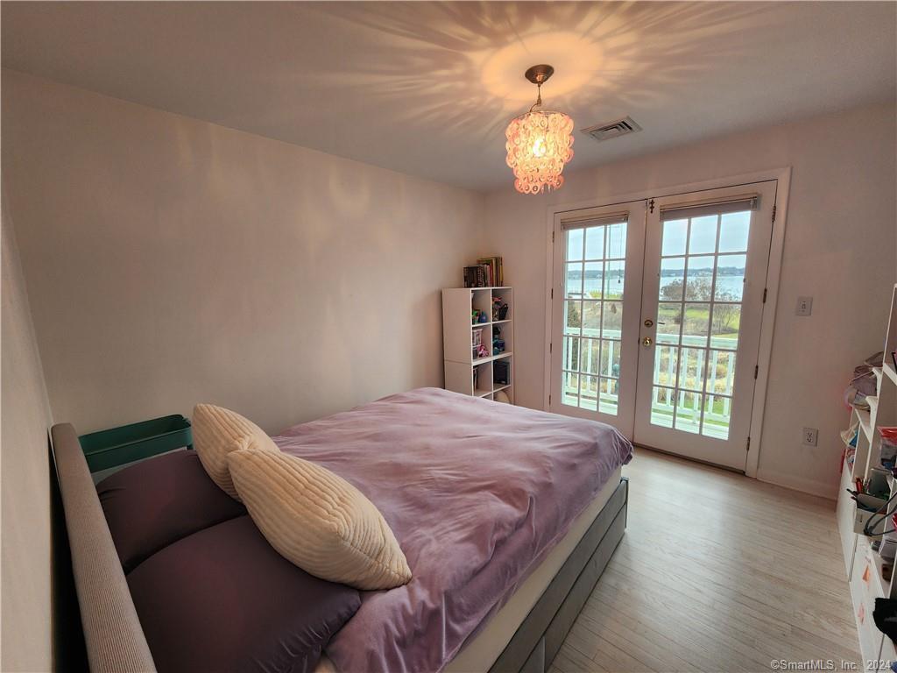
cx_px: 448
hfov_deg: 106.2
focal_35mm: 13
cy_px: 336
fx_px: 337
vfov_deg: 89.9
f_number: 2.2
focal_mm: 2.2
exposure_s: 1/60
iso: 125
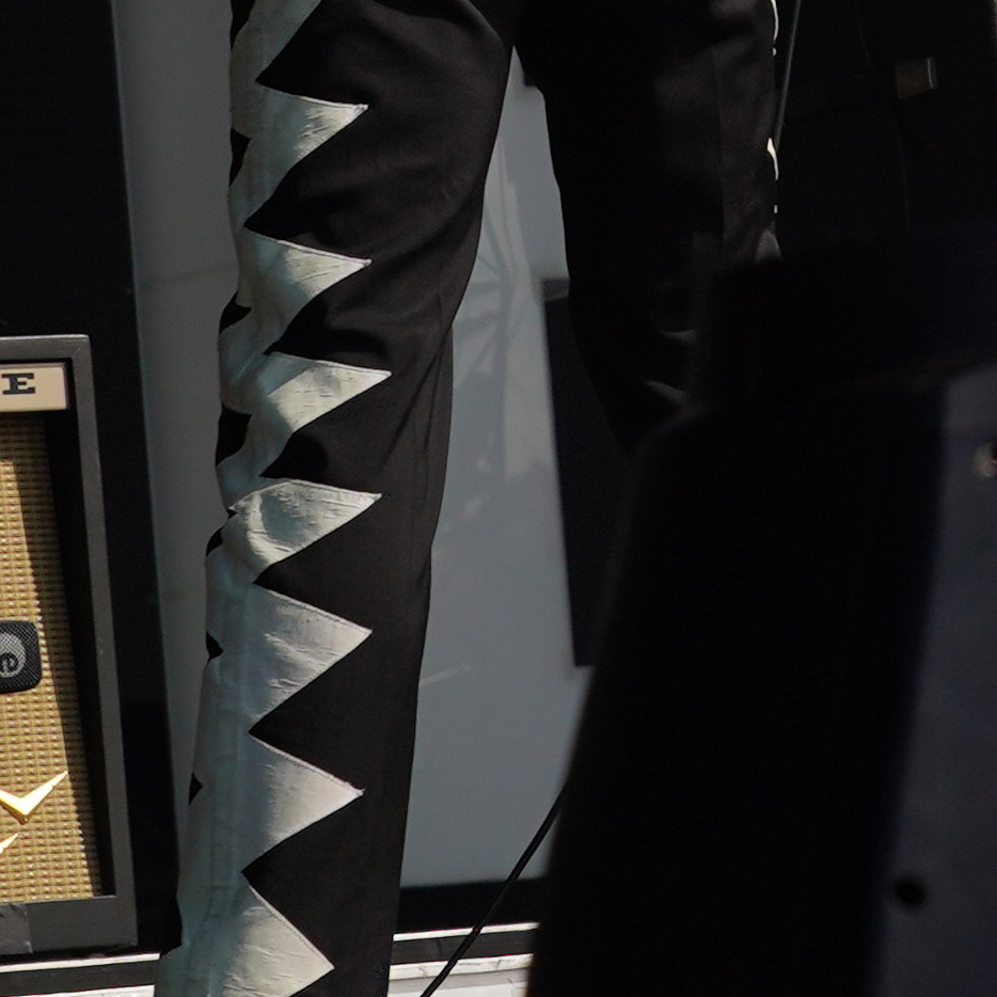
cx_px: 1669
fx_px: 10851
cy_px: -954
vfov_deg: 5.2
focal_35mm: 333
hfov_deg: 5.2
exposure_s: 1/640
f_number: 8
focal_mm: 61
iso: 100
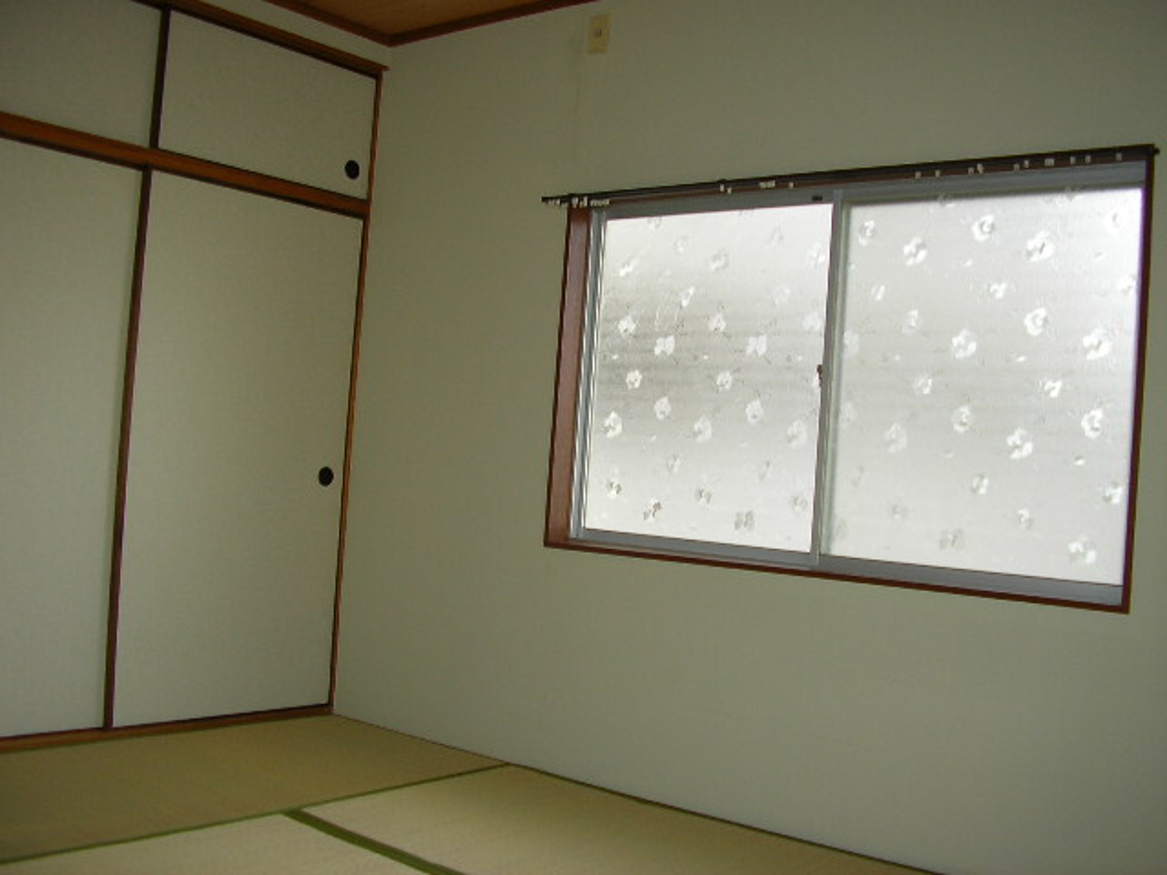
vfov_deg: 37.7
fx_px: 1281
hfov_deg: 49.0
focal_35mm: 38
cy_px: 438
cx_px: 584
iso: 50
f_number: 2.9
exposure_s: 1/64.8
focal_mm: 5.8
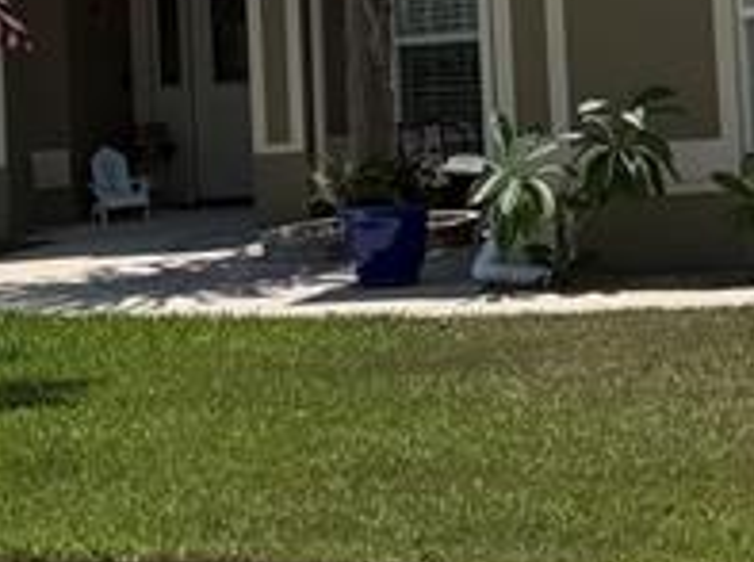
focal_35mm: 125
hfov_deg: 15.6
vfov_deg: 11.5
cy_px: -184
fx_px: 2718
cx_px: 700
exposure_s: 1/6173
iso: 80
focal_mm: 6.76
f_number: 1.78
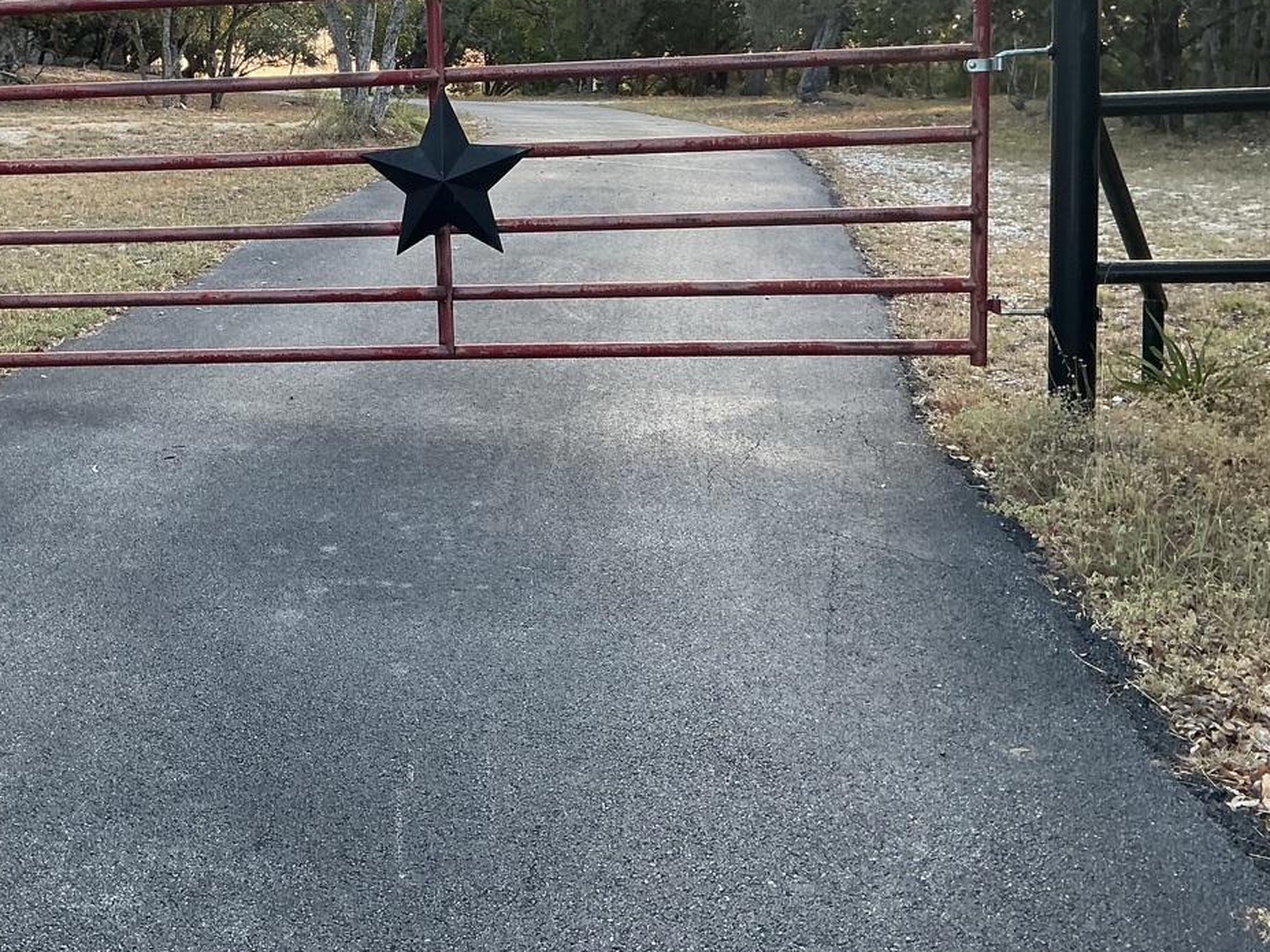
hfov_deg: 41.5
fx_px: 1651
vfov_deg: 31.9
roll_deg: +1.3
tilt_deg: -6.9
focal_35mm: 45
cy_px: 308
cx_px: 424
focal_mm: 3
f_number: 1.8
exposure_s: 1/163
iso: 32
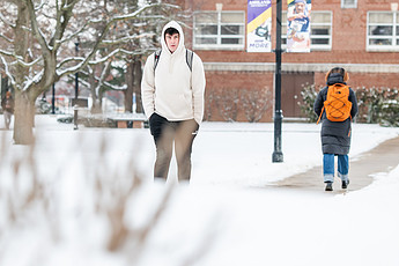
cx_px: 150
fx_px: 1862
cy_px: 93
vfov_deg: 8.2
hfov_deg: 12.2
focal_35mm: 168
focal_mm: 100
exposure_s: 1/640
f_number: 3.5
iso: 160
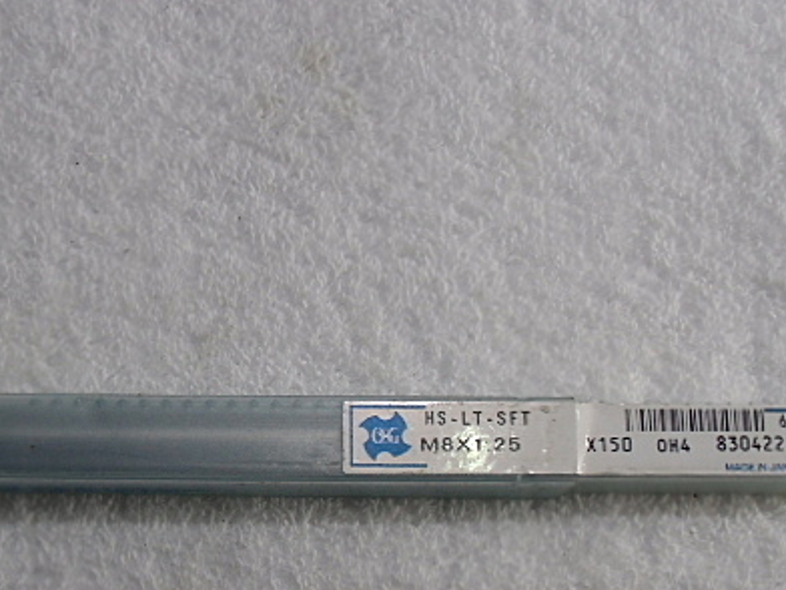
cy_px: 446
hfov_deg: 38.6
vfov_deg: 29.2
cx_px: 285
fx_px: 1113
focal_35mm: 49
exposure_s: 1/100
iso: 200
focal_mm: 5.36
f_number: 3.5
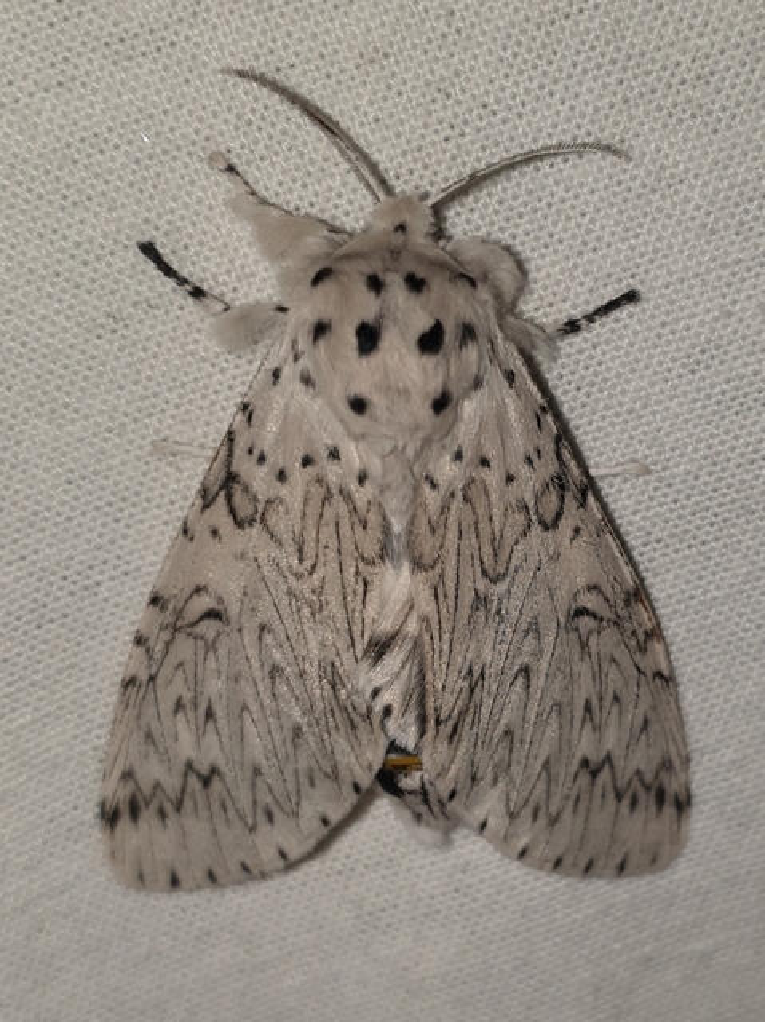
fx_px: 767
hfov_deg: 53.0
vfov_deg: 67.3
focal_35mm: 26
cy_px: 511
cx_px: 382
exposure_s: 1/2174
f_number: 1.5
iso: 50
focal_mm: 4.3
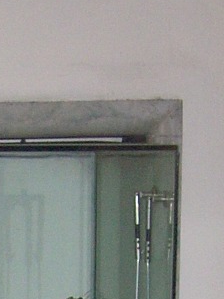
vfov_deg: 9.4
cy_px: 690
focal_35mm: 190
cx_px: -136
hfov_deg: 7.6
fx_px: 1640
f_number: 2.8
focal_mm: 6.2
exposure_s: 1/60
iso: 200
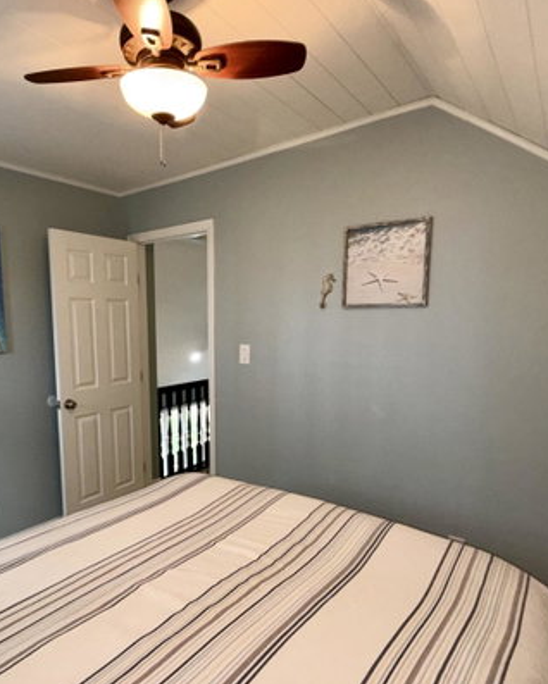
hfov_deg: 62.4
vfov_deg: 74.8
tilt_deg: -6.4
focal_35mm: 22
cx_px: 209
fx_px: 446
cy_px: 377
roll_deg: +0.9
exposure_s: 1/60
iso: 100
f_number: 2.2
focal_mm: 2.22
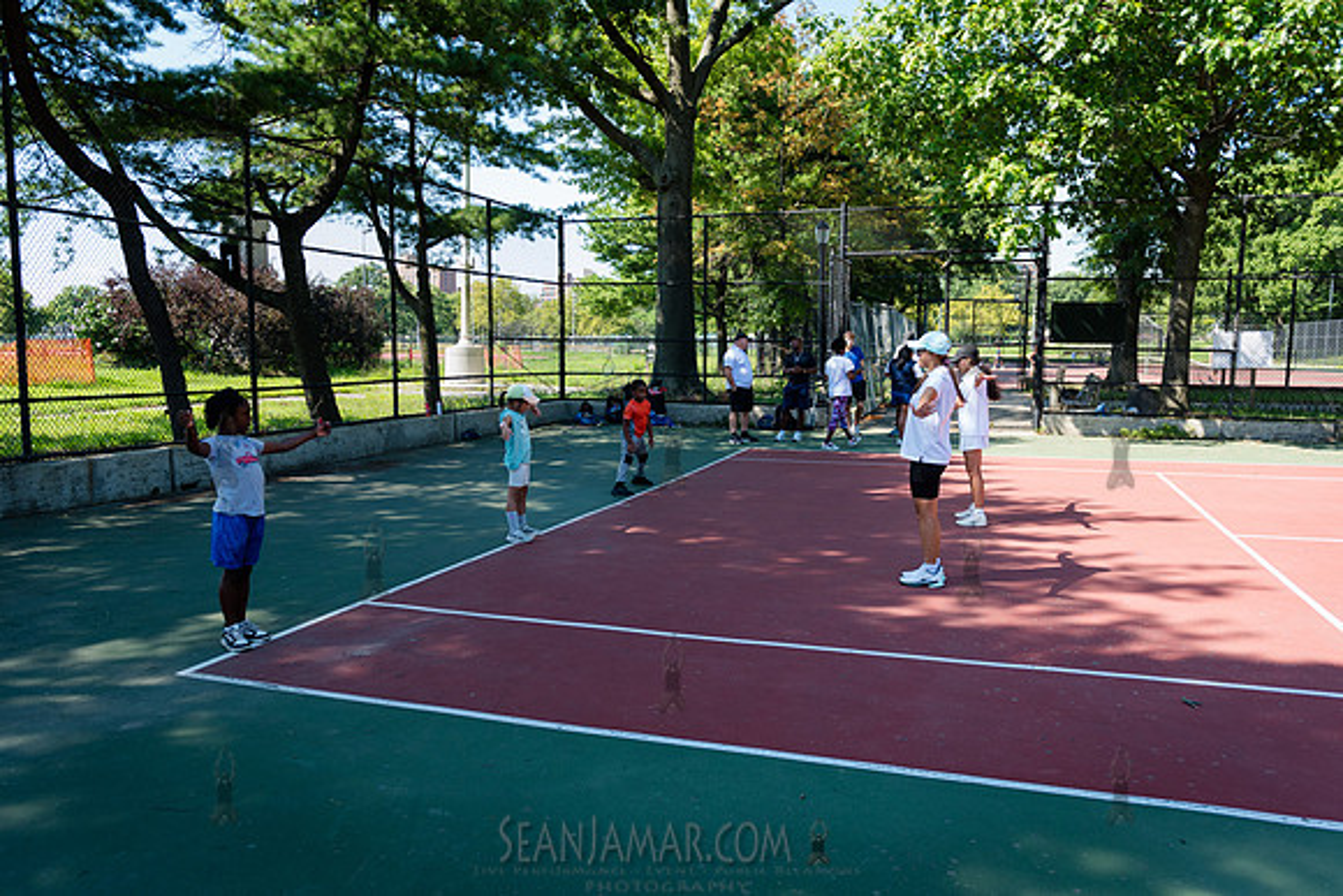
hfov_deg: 69.4
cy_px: 448
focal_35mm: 26
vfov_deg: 49.6
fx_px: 970
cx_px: 672
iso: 200
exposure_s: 1/400
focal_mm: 26
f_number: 3.5
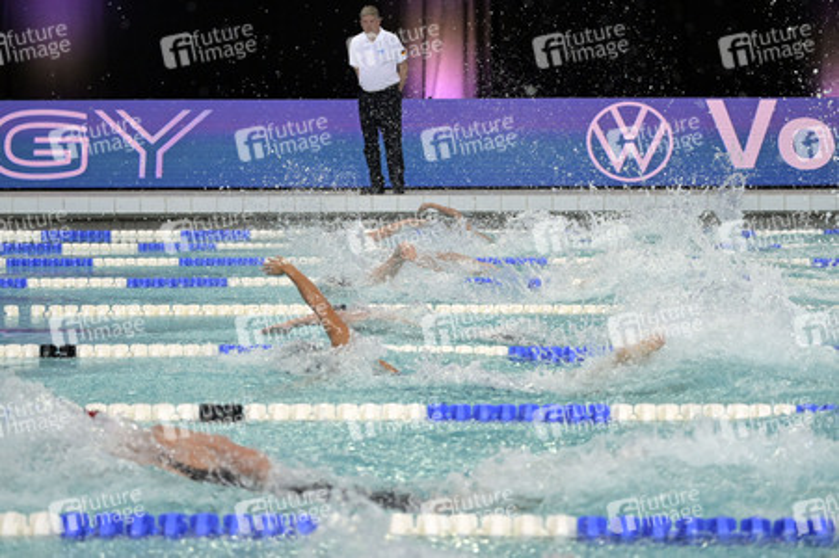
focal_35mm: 100
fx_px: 2329
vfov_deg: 13.7
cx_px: 420
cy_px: 279
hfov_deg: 20.4
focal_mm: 100
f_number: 4.5
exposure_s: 1/2000
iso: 6400
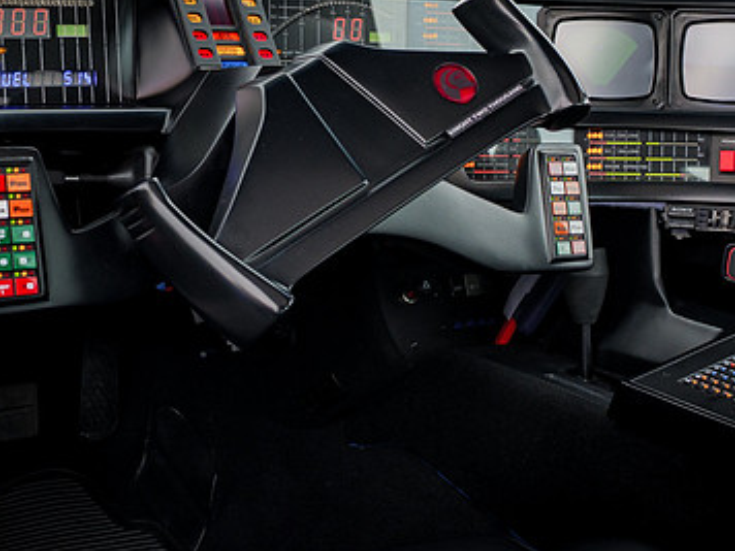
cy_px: 202
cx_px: 425
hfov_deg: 28.1
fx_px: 1465
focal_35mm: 69
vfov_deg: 21.3
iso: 200
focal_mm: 19
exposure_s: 1/320
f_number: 3.5
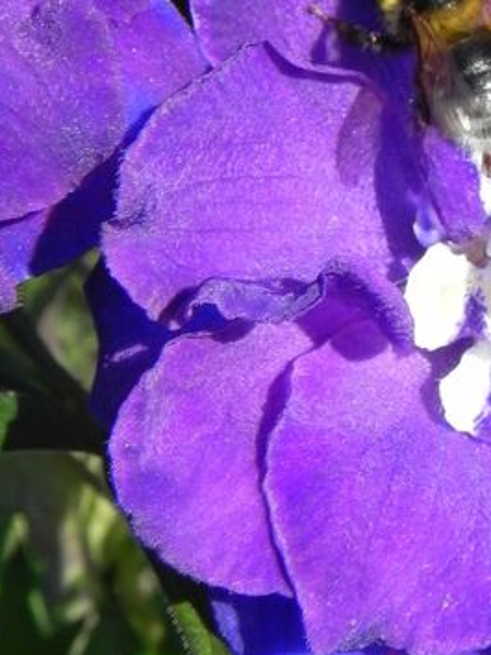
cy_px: 59
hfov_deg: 14.0
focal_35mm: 104
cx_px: 484
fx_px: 1969
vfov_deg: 18.6
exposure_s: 1/263
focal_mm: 8.2
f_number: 6.3
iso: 160
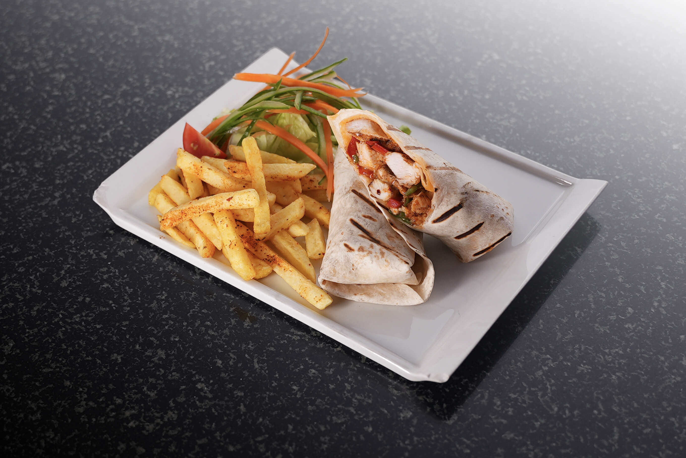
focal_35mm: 55
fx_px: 1048
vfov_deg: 24.6
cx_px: 343
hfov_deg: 36.2
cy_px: 229
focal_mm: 36.7
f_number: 2.8
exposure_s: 1/30
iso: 250
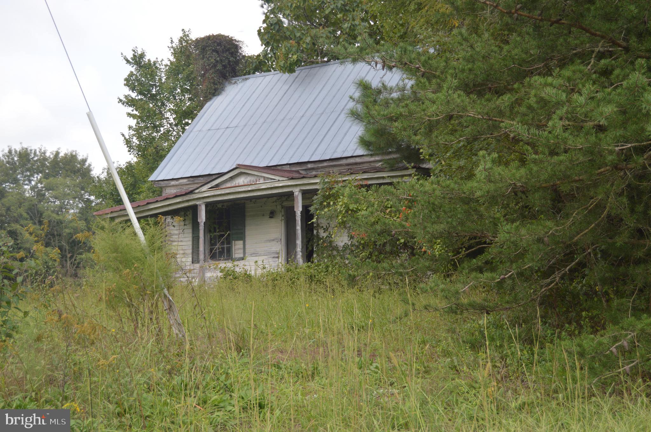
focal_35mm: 63
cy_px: 216
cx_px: 326
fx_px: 1138
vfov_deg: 21.5
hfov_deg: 31.9
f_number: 5.6
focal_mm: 42
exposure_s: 1/200
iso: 100
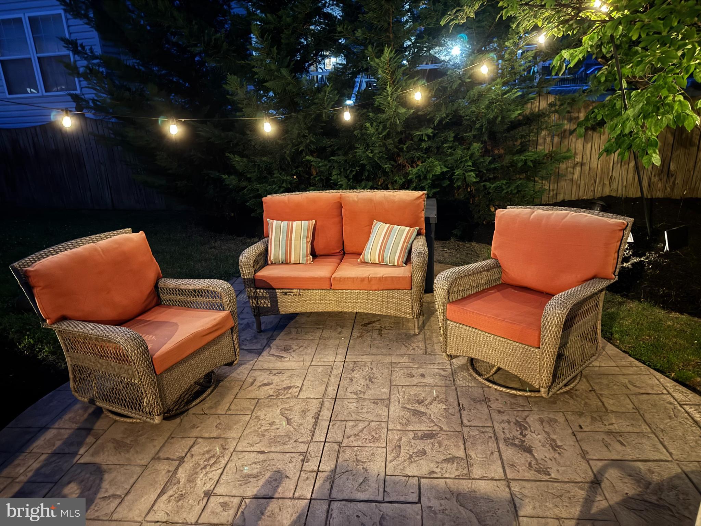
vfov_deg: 56.8
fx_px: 486
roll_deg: +2.7
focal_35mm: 24
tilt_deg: -19.0
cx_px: 350
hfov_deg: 71.6
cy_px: 263
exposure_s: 1/5
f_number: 1.78
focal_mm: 6.76
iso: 1600
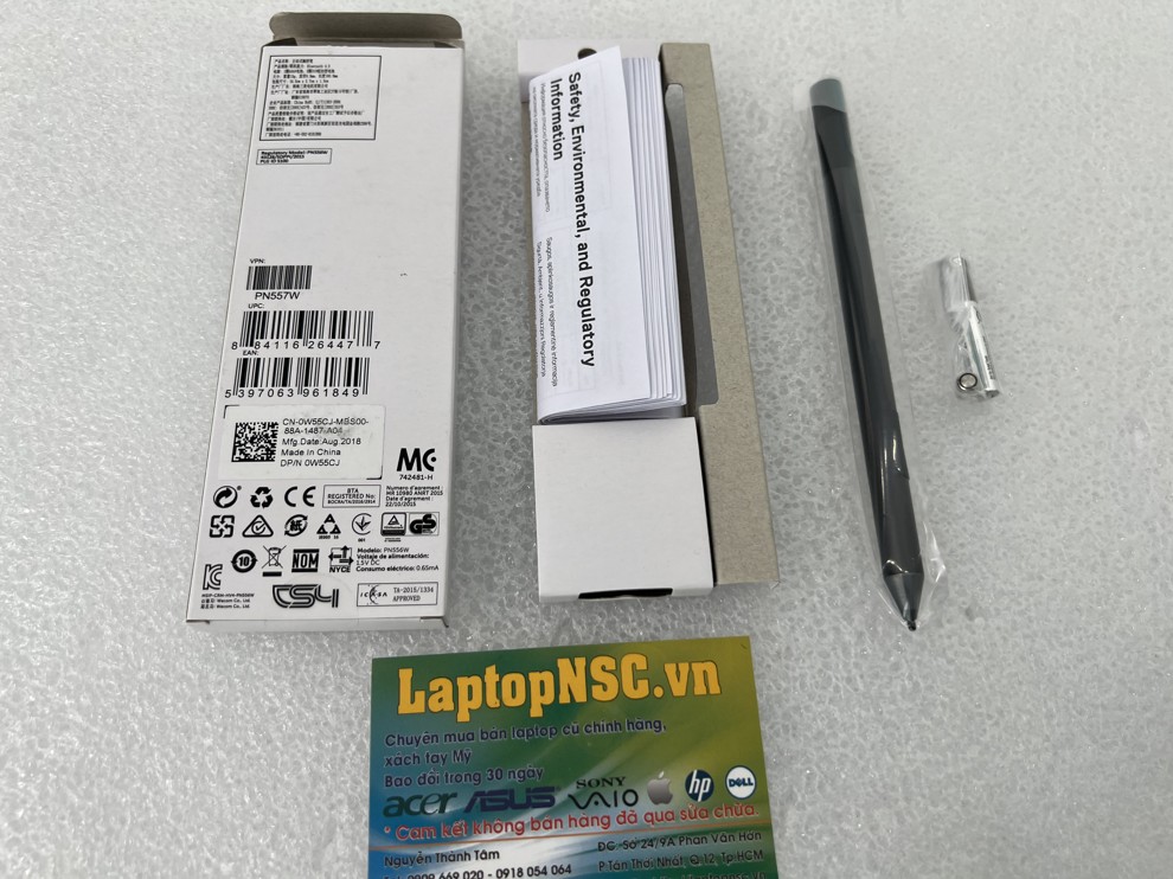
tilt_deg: -69.3
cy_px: 440
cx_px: 586
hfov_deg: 67.3
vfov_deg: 53.0
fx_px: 881
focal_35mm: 26
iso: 40
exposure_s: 1/178
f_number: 1.5
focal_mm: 5.7
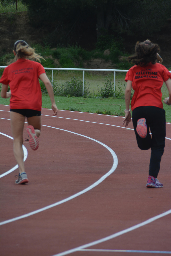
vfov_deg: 6.9
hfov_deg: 4.6
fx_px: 2138
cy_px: 128
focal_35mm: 300
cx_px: 86
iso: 560
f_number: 6.3
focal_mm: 200
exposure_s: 1/1000
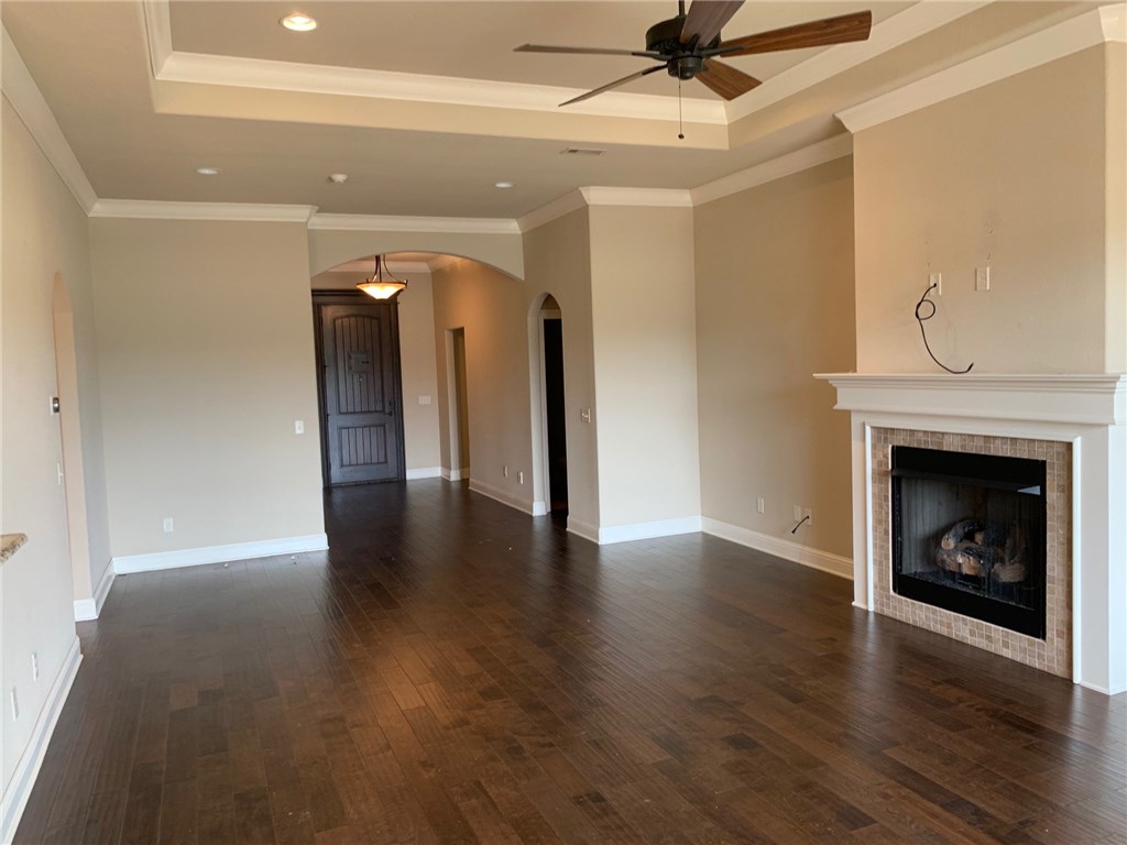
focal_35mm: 26
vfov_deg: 53.1
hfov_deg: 67.3
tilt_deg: -4.5
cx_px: 564
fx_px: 846
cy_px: 422
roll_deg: +2.3
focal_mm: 4.25
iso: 160
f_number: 1.8
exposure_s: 1/60
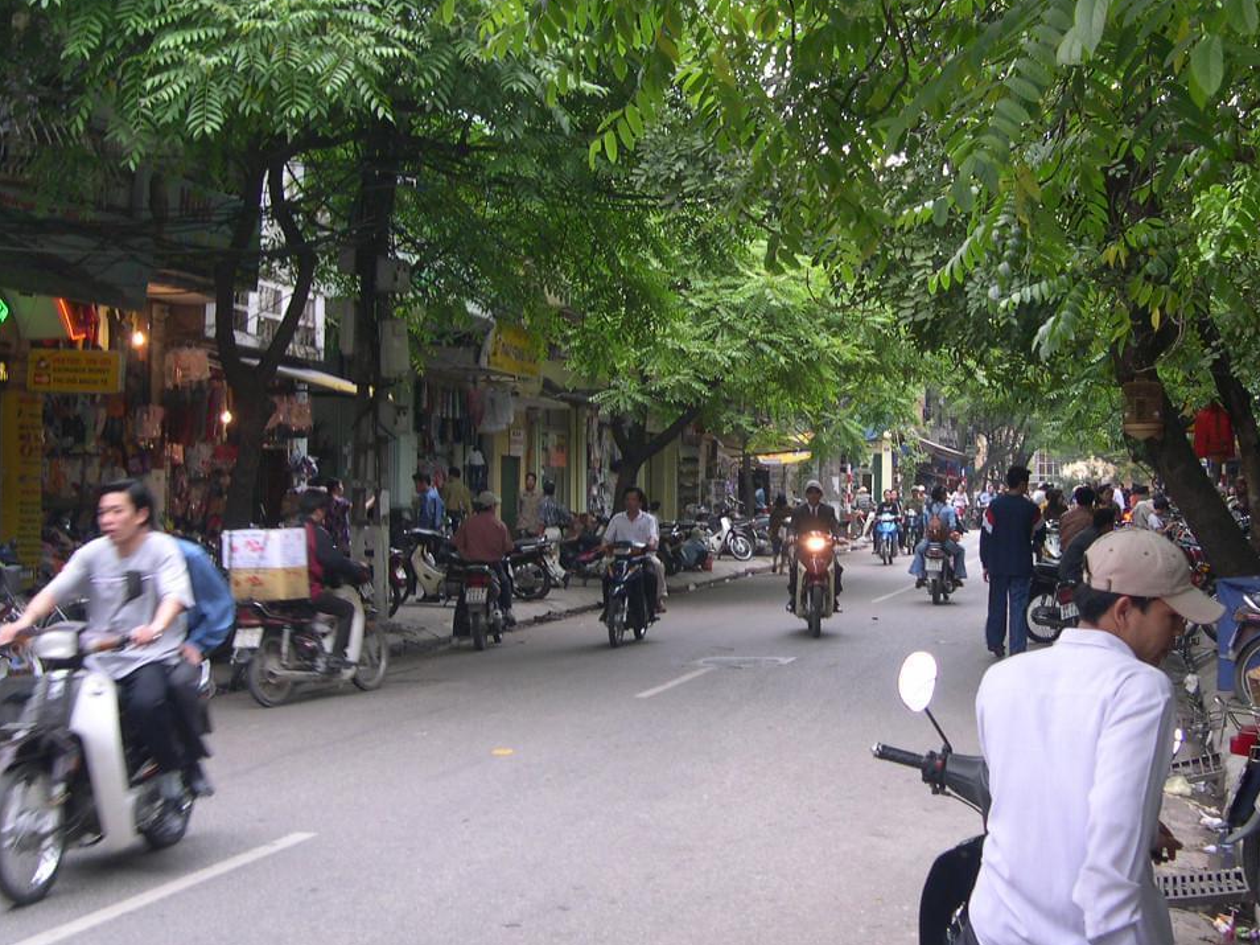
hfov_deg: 37.4
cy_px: 403
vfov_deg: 28.5
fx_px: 1856
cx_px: 755
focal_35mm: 51
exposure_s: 1/50.8
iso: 100
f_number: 2.8
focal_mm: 8
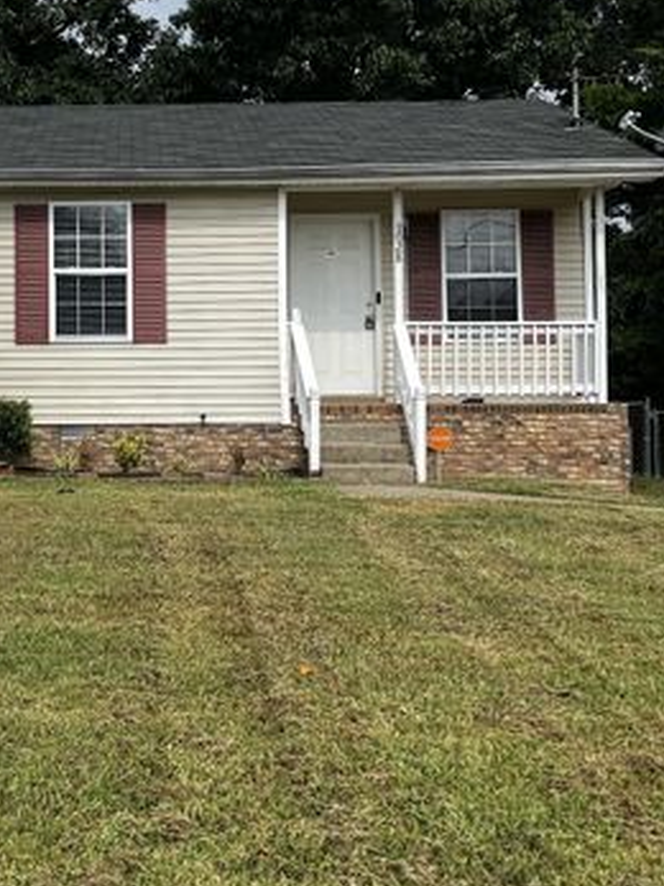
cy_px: 323
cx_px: 79
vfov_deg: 37.9
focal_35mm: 50
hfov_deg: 28.1
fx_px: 1280
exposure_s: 1/4149
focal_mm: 5.1
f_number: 1.6
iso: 50
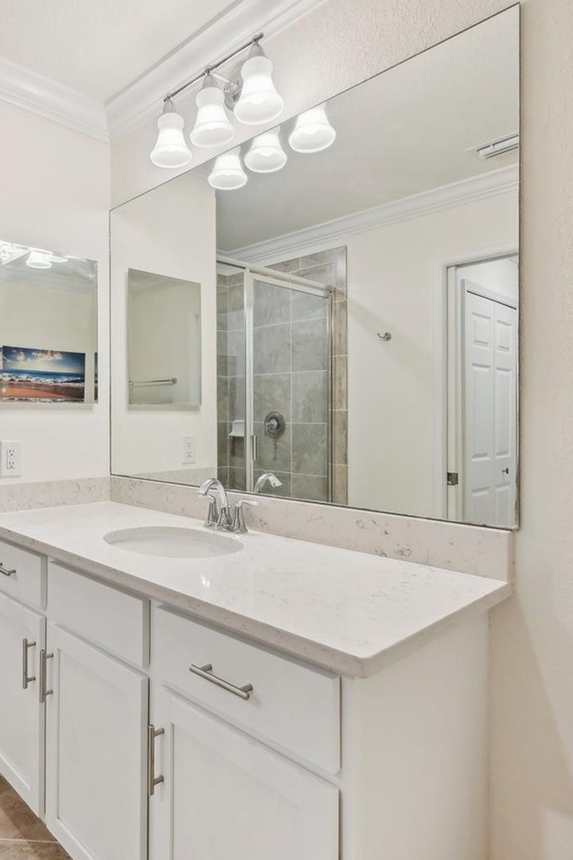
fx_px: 525
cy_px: 426
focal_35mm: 22
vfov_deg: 78.6
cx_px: 167
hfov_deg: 55.4
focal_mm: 14
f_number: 8
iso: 400
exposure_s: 1/50
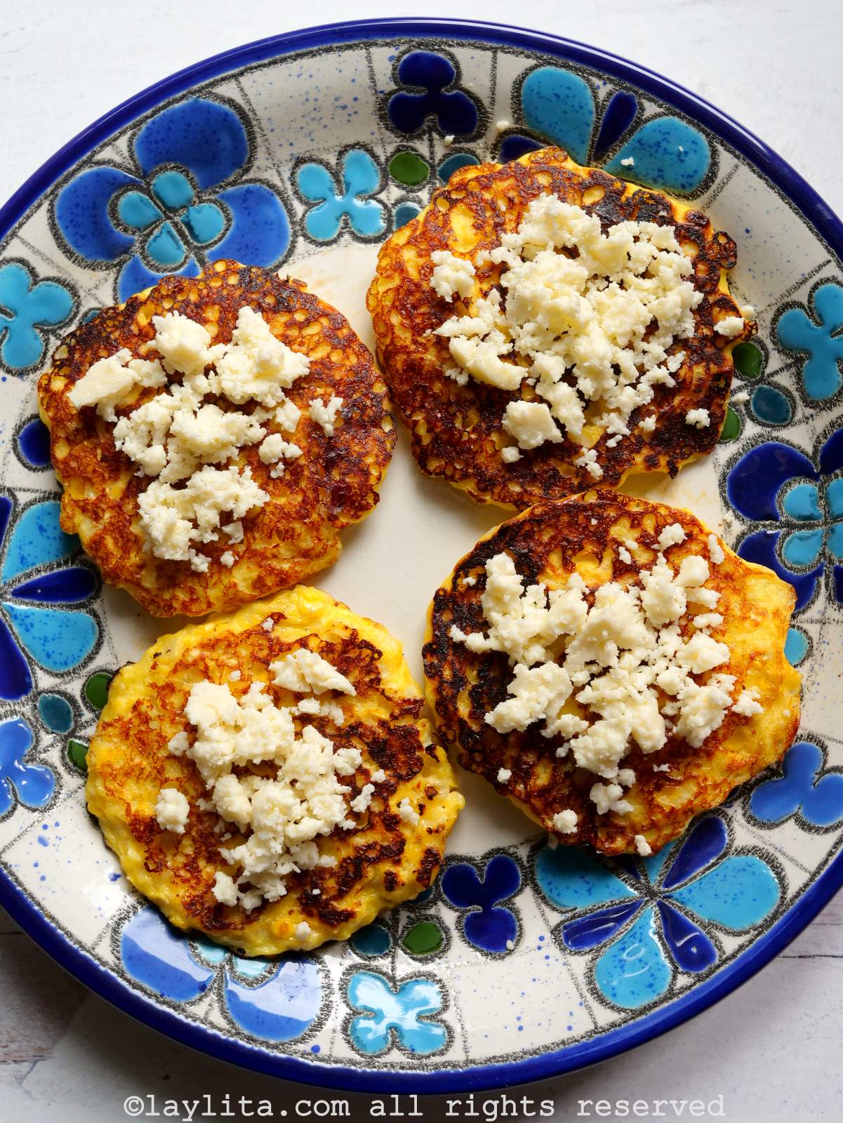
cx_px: 422
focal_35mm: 54
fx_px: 1752
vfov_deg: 35.5
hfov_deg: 27.0
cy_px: 562
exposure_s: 1/60
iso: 250
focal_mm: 27
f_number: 3.6
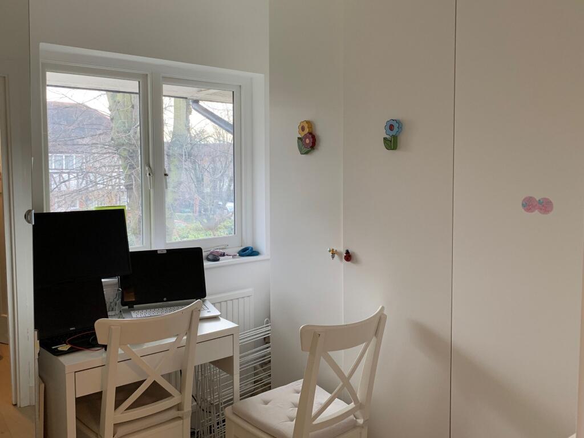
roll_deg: -0.3
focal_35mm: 26
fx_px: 439
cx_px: 292
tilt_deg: -3.6
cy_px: 219
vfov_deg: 53.1
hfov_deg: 67.3
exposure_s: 1/77
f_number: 1.8
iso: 100
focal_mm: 4.25
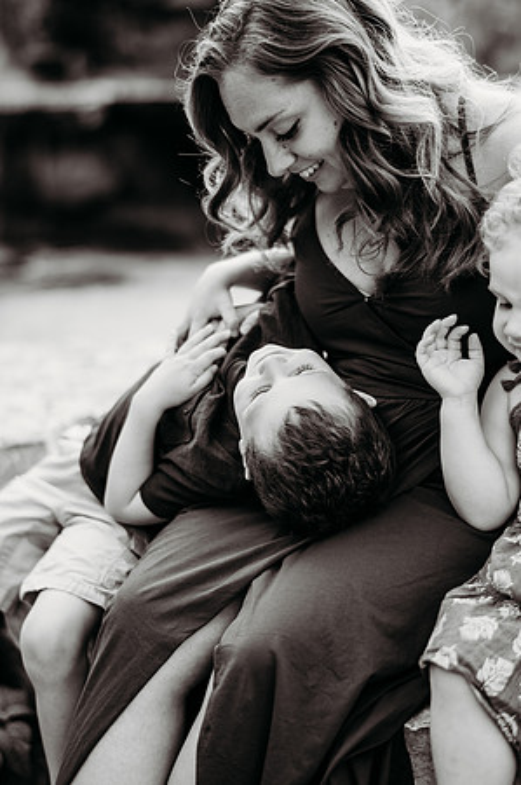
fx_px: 1262
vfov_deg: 34.5
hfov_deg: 23.3
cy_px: 392
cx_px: 260
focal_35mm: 58
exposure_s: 1/2000
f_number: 1.8
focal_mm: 58
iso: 200
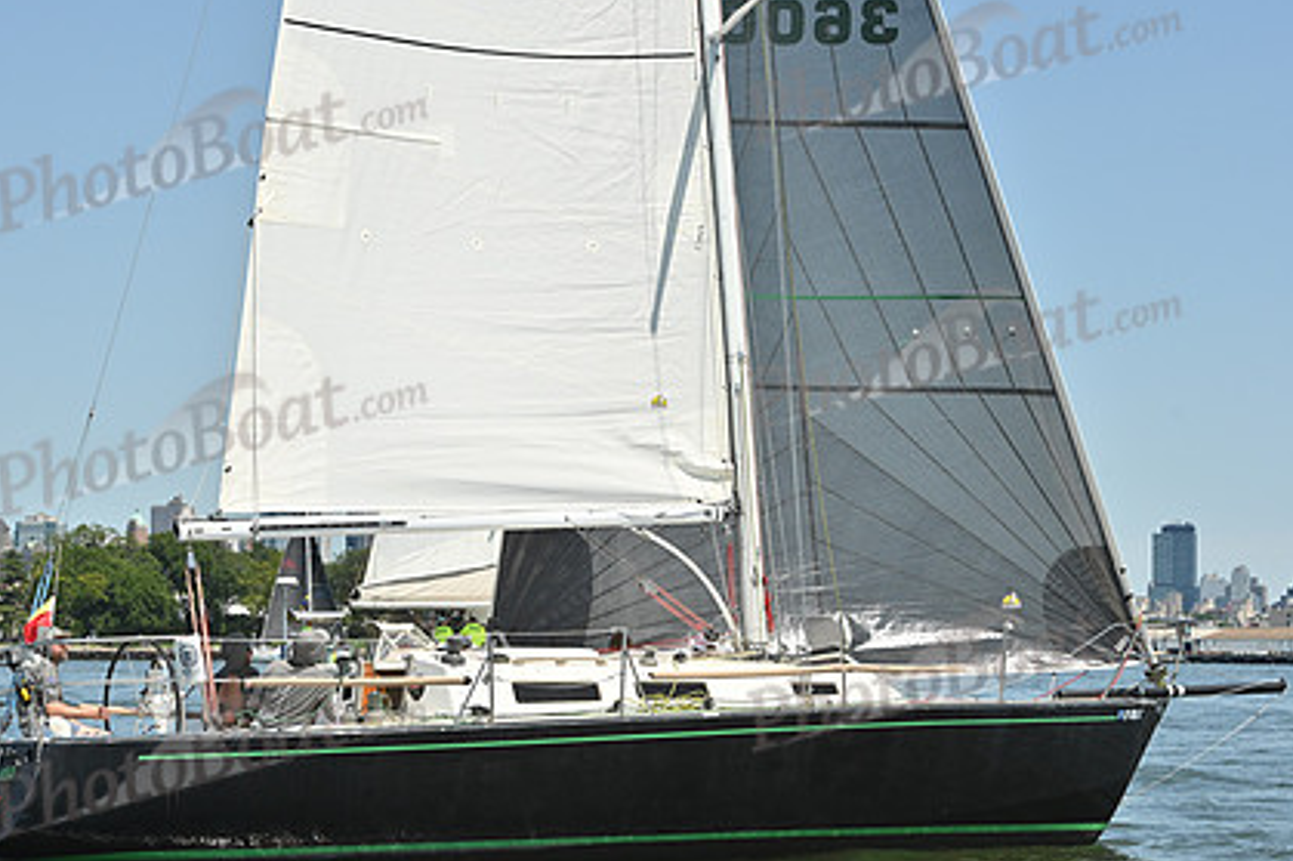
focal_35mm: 97
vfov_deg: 14.1
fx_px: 3482
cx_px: 589
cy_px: 554
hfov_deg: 21.0
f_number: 10
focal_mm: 70
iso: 320
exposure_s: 1/1000
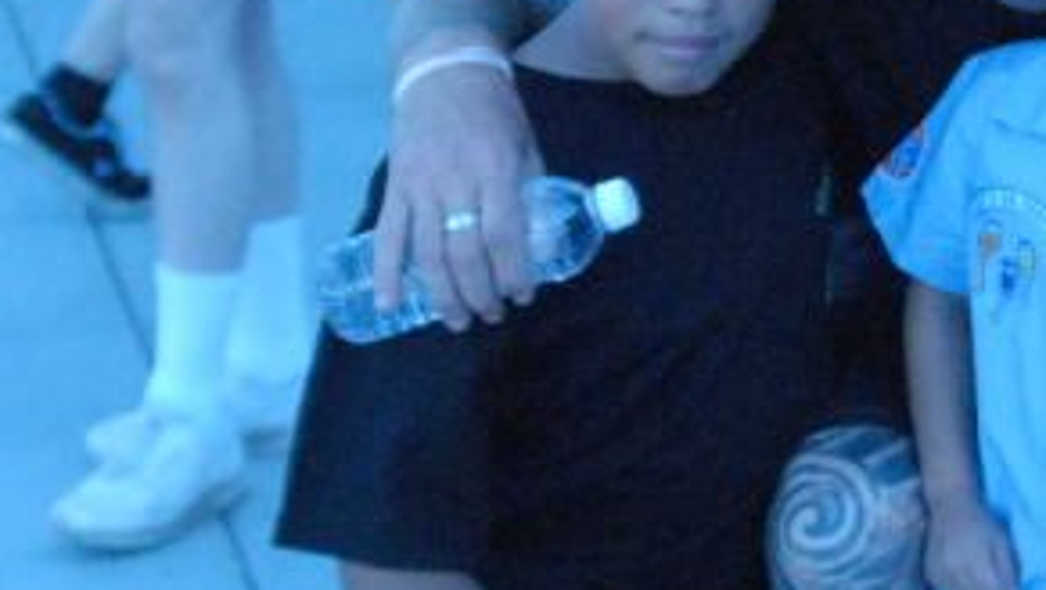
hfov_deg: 17.4
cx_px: 1006
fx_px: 3358
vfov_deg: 10.0
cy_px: 164
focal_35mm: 121
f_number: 3.2
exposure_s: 1/6400
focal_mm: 28
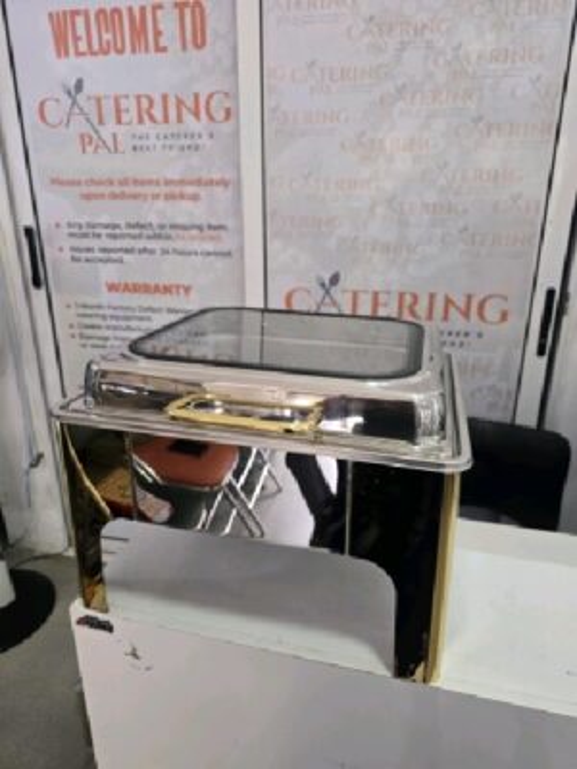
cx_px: 288
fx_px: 511
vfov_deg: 73.9
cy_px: 384
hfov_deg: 58.9
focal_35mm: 23
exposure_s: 1/101
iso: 250
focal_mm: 6.3
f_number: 1.7
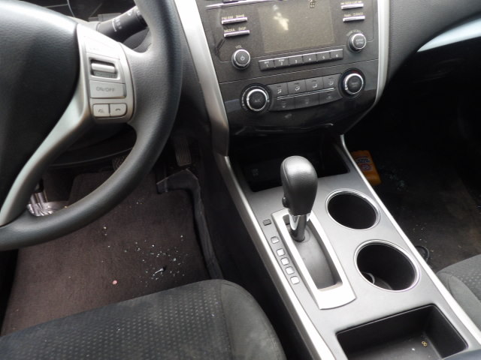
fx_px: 333
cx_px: 240
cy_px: 180
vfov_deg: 56.8
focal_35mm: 24
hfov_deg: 71.6
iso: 200
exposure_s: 1/23
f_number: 3.2
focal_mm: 4.3
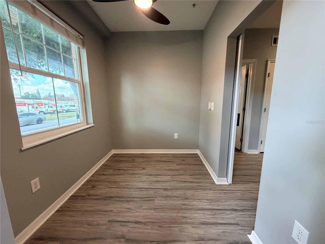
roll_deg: +1.0
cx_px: 162
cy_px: 122
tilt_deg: -9.7
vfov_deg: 85.7
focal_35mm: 14
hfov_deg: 102.1
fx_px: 131
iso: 320
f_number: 2.2
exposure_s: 1/120
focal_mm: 2.22
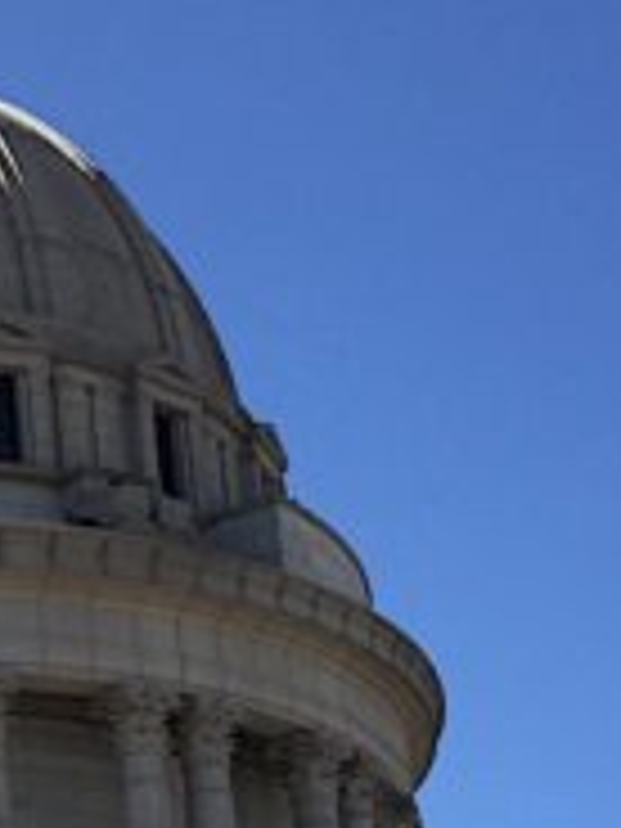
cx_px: -360
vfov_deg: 16.2
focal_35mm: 121
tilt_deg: +22.2
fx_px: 2894
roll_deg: +1.5
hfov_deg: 11.6
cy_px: 648
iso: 32
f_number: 2.2
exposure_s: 1/2198
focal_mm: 4.15
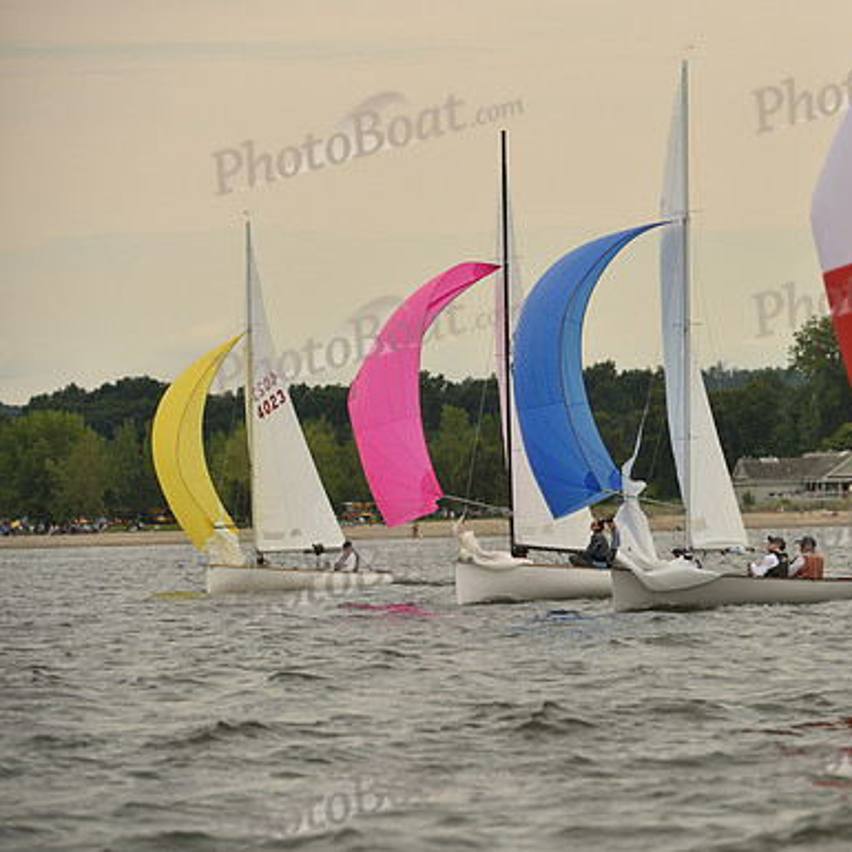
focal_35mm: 282
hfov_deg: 6.2
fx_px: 7853
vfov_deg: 6.2
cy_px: 426
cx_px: 640
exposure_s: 1/1250
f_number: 5.6
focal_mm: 220
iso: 320
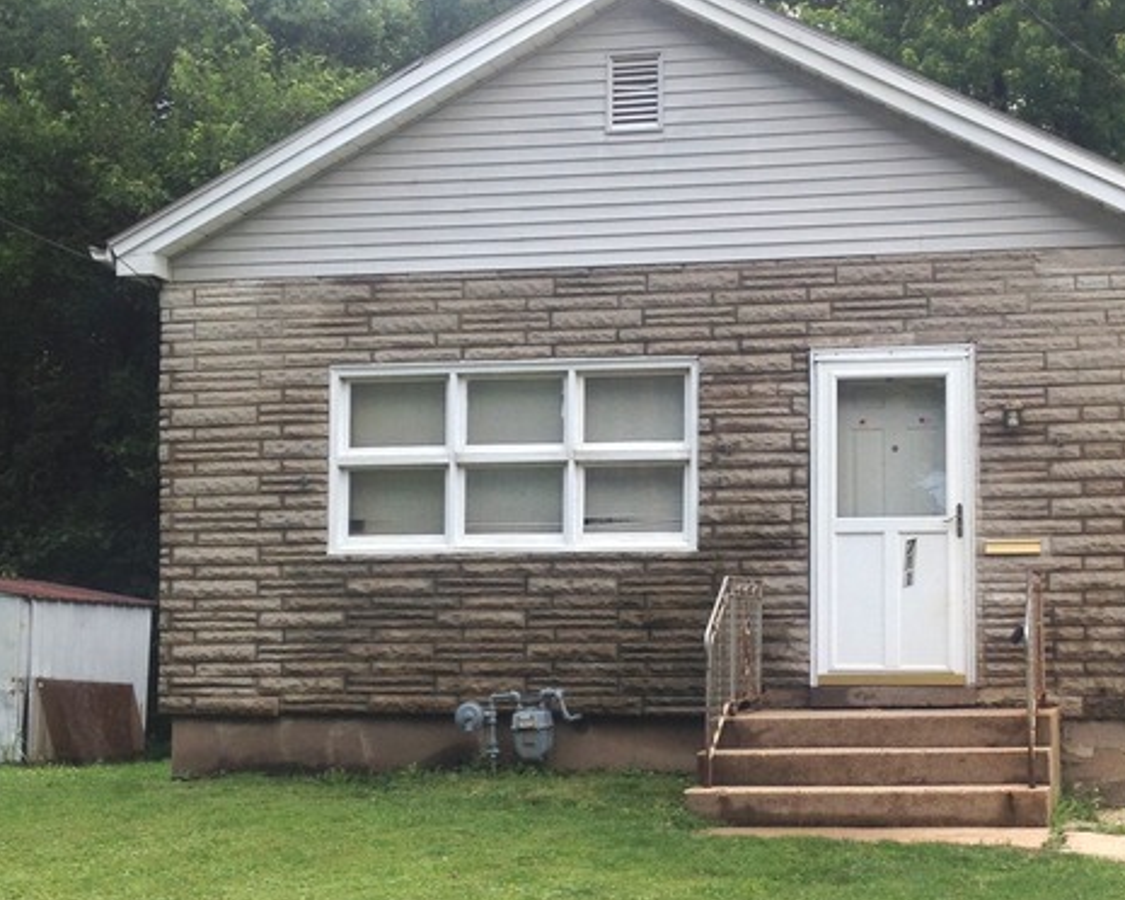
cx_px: 731
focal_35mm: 47
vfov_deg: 32.0
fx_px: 1565
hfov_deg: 39.2
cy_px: 530
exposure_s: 1/708
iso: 50
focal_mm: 4.28
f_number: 2.4
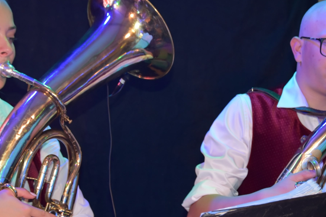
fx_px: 724
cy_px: 121
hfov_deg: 25.3
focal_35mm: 80
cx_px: 143
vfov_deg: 17.1
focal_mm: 32
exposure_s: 1/60
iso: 800
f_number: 4.2
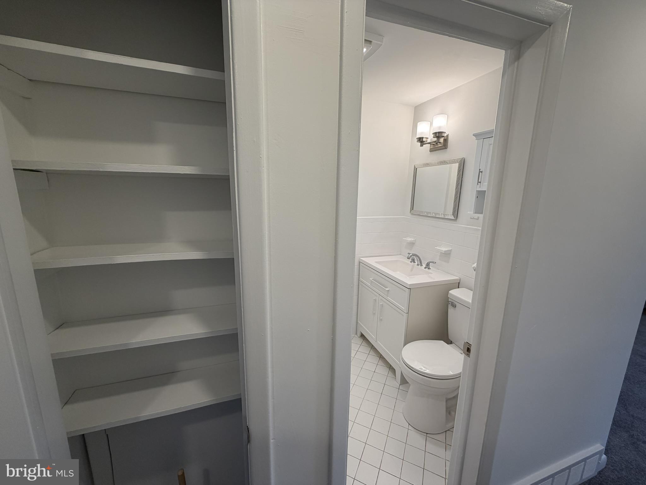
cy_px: 242
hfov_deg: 102.1
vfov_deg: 85.7
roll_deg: +0.3
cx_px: 323
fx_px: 261
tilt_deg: -9.9
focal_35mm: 14
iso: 125
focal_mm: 2.22
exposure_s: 1/120
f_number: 2.2
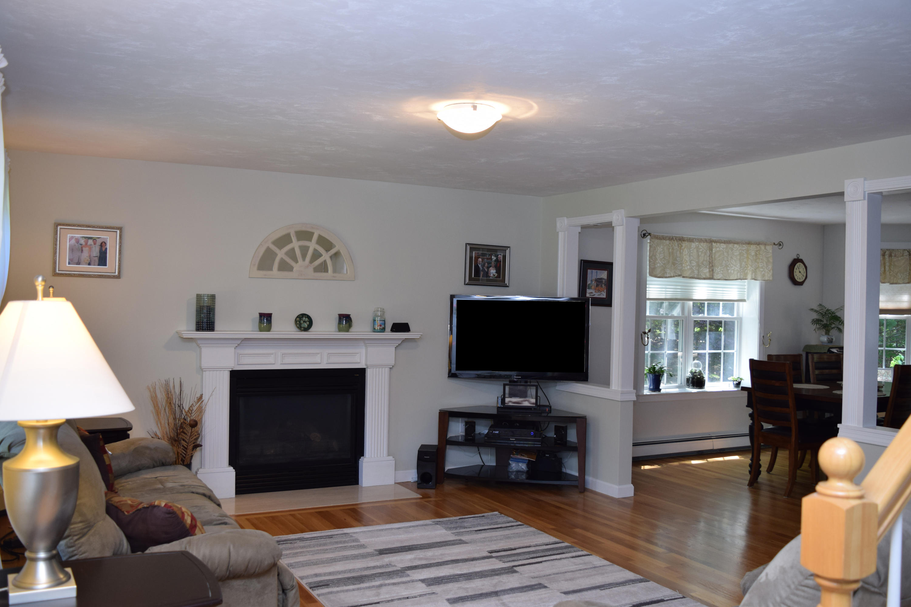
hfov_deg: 57.2
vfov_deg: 40.0
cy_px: 304
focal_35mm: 33
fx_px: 835
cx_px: 456
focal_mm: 22
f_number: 4.5
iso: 400
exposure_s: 1/80
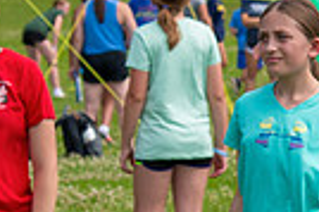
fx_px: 3337
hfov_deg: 5.4
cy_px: 217
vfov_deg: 3.6
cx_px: 519
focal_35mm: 377
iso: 250
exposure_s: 1/800
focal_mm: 58
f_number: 5.6
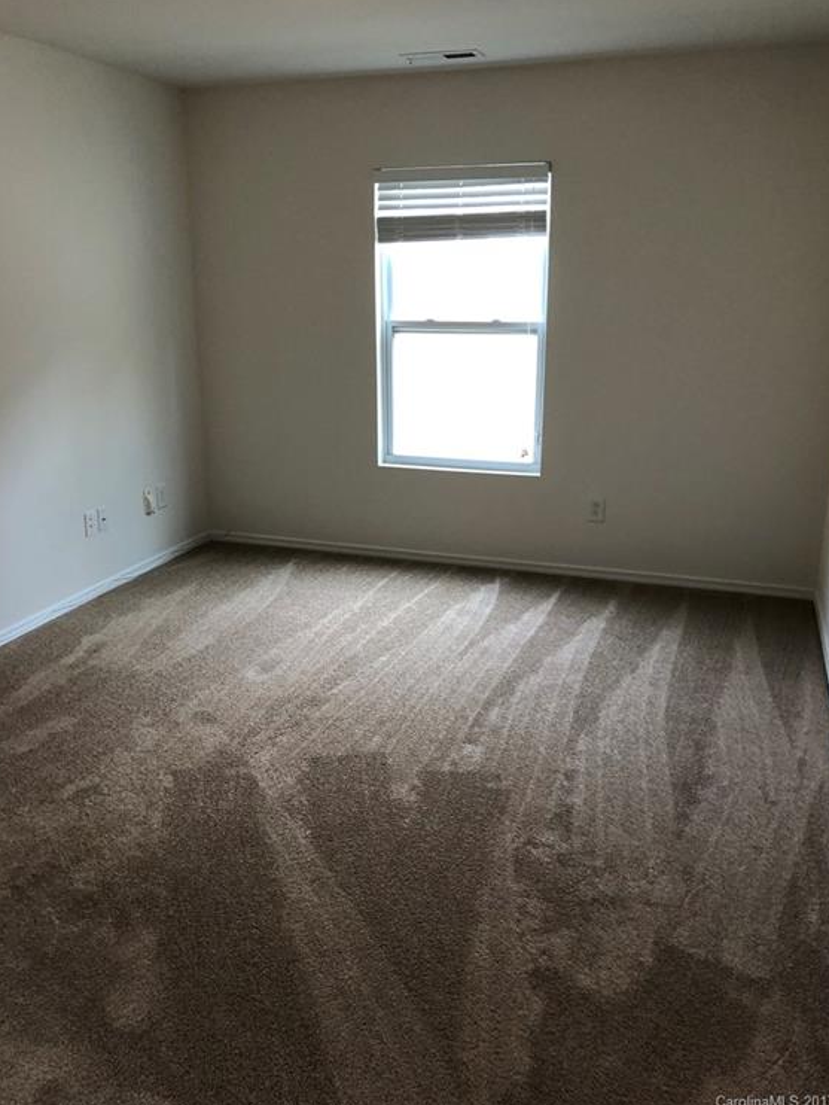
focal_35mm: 30
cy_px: 541
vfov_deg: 59.9
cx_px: 415
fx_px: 957
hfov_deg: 46.8
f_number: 1.8
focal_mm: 3.99
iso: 125
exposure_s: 1/120
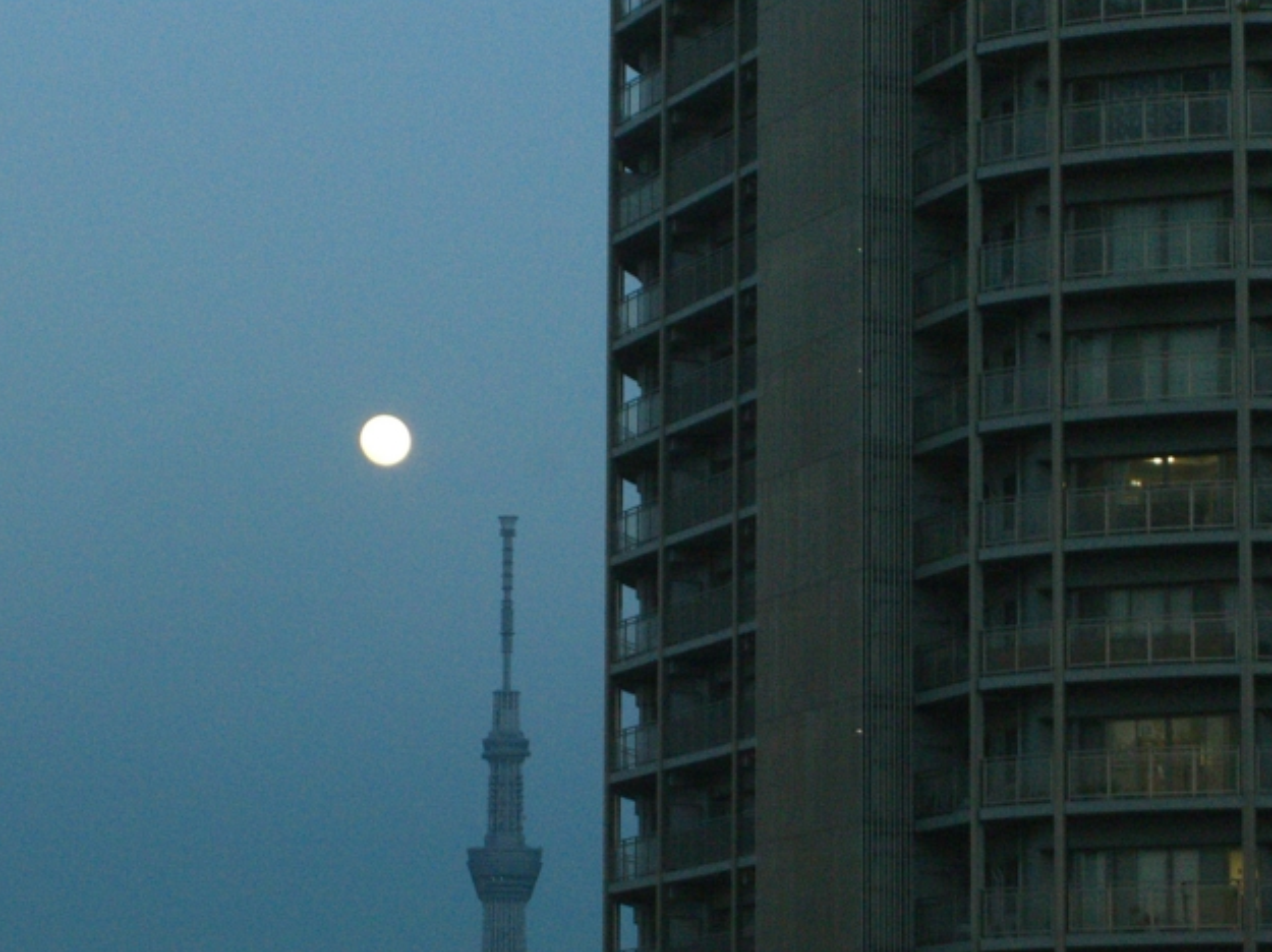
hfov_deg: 13.5
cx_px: 525
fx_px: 5362
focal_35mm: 146
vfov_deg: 10.1
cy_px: 592
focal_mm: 23.7
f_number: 5.1
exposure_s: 1/60
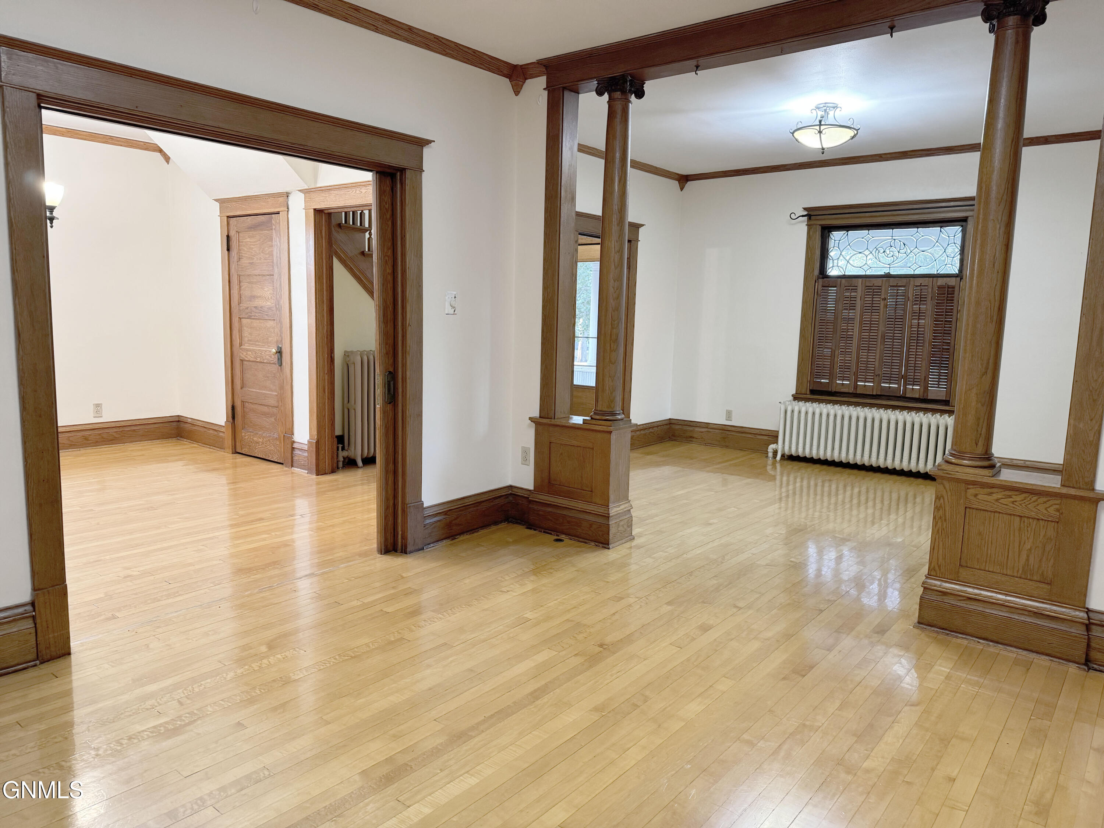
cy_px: 414
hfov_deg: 71.6
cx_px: 552
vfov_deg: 56.8
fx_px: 765
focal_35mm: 24
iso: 250
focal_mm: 6.76
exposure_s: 1/60
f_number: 1.78
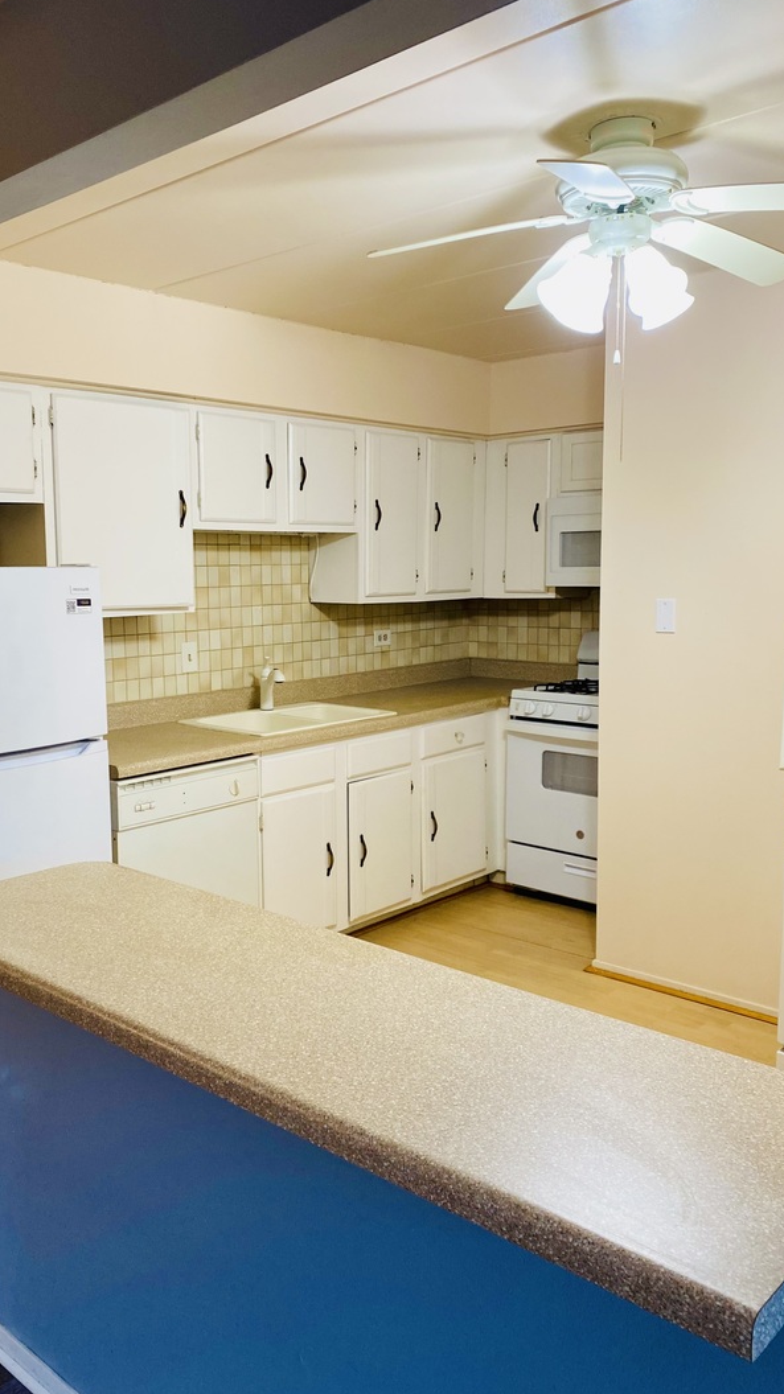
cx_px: 313
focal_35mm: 29
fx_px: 1072
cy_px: 694
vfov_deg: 66.1
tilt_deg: -5.8
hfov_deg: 40.0
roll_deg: +1.0
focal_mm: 4.25
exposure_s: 1/60
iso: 125
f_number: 1.8
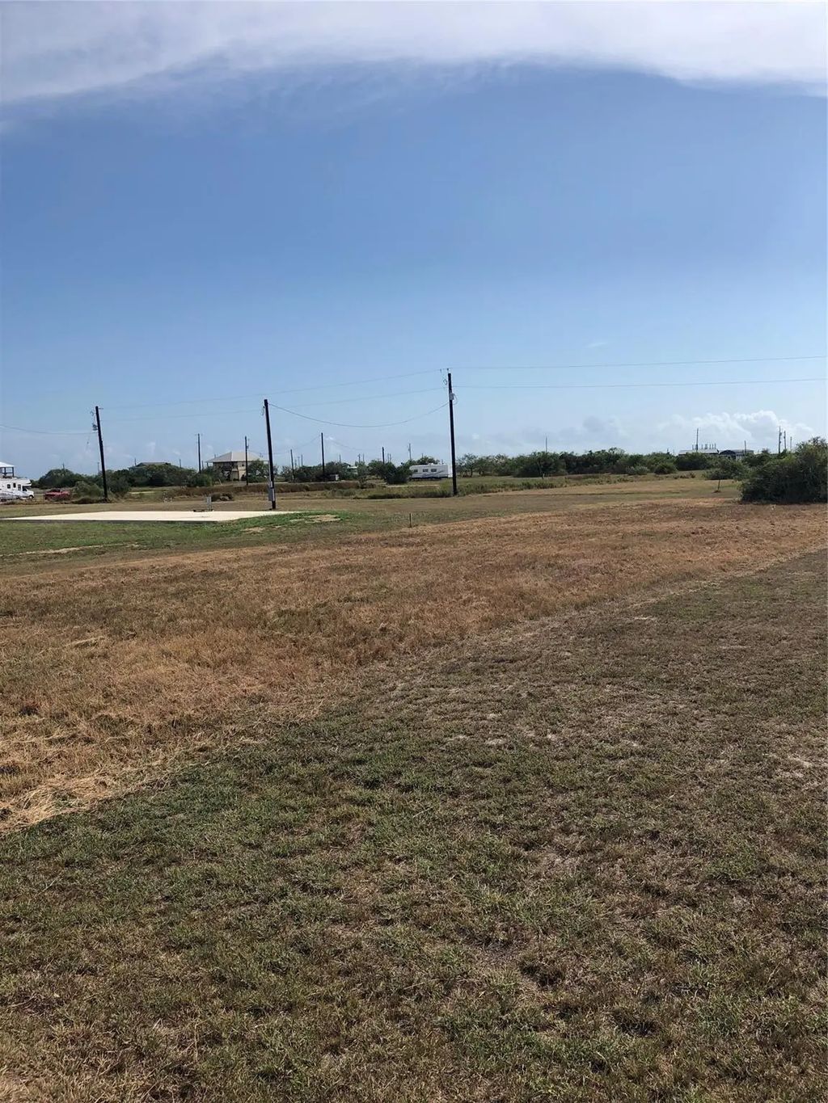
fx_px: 893
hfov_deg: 49.8
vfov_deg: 63.4
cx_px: 414
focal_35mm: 28
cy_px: 552
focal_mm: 3.99
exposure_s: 1/3690
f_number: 1.8
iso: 20
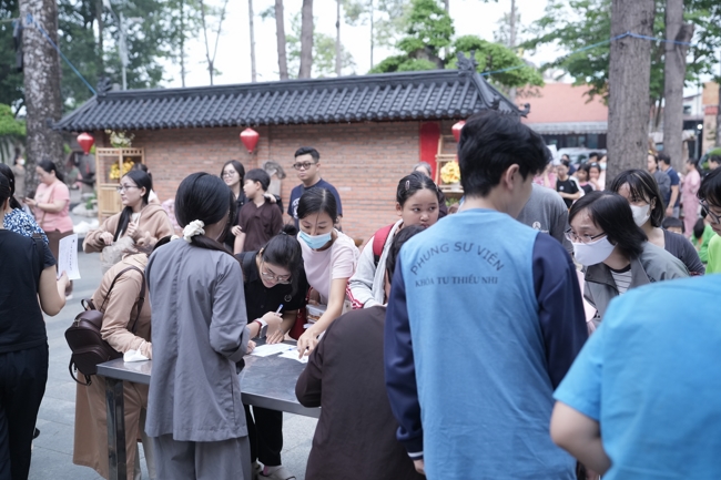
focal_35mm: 40
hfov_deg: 48.5
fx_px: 801
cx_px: 360
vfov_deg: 33.4
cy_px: 240
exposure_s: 1/800
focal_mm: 40
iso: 1250
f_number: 2.8
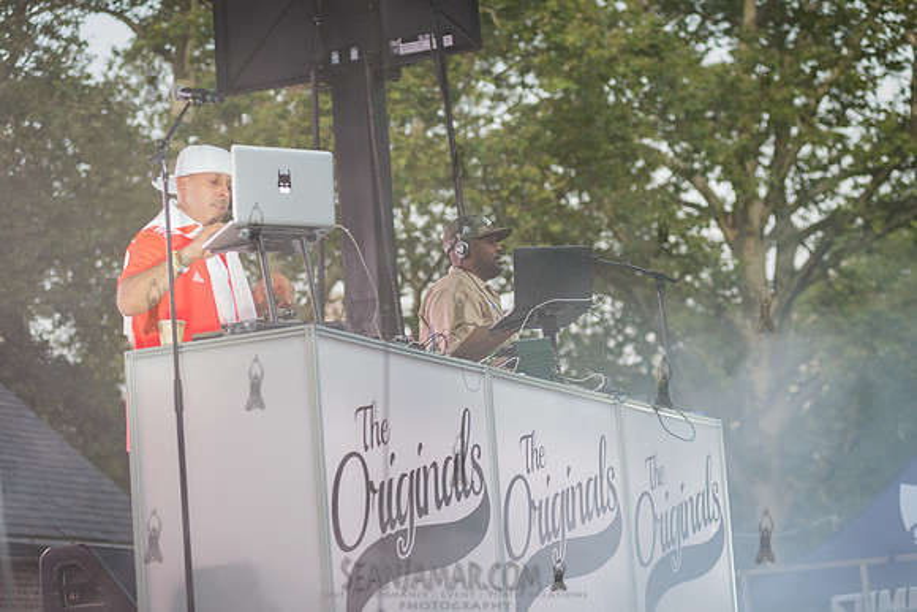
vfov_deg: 14.9
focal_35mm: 92
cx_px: 458
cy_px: 306
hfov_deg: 22.1
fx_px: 2344
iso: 2000
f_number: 4.5
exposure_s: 1/200
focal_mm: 92
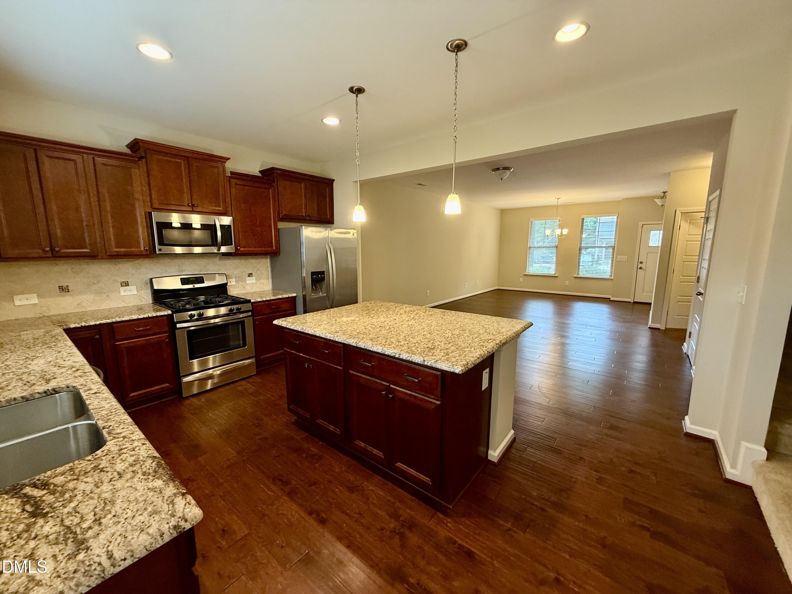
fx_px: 320
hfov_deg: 102.1
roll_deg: +0.2
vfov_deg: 85.7
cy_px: 297
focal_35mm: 14
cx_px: 396
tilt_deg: -9.2
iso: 200
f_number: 2.2
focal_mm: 2.22
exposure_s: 1/60
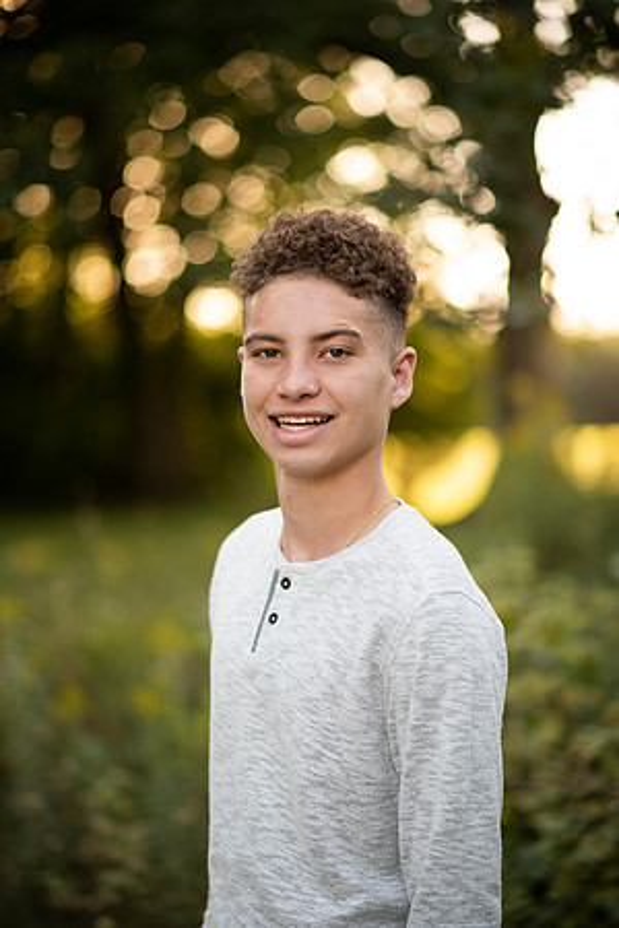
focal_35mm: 85
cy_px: 464
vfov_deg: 23.9
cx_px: 310
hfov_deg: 16.1
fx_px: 2192
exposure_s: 1/250
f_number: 1.8
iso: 100
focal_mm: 85
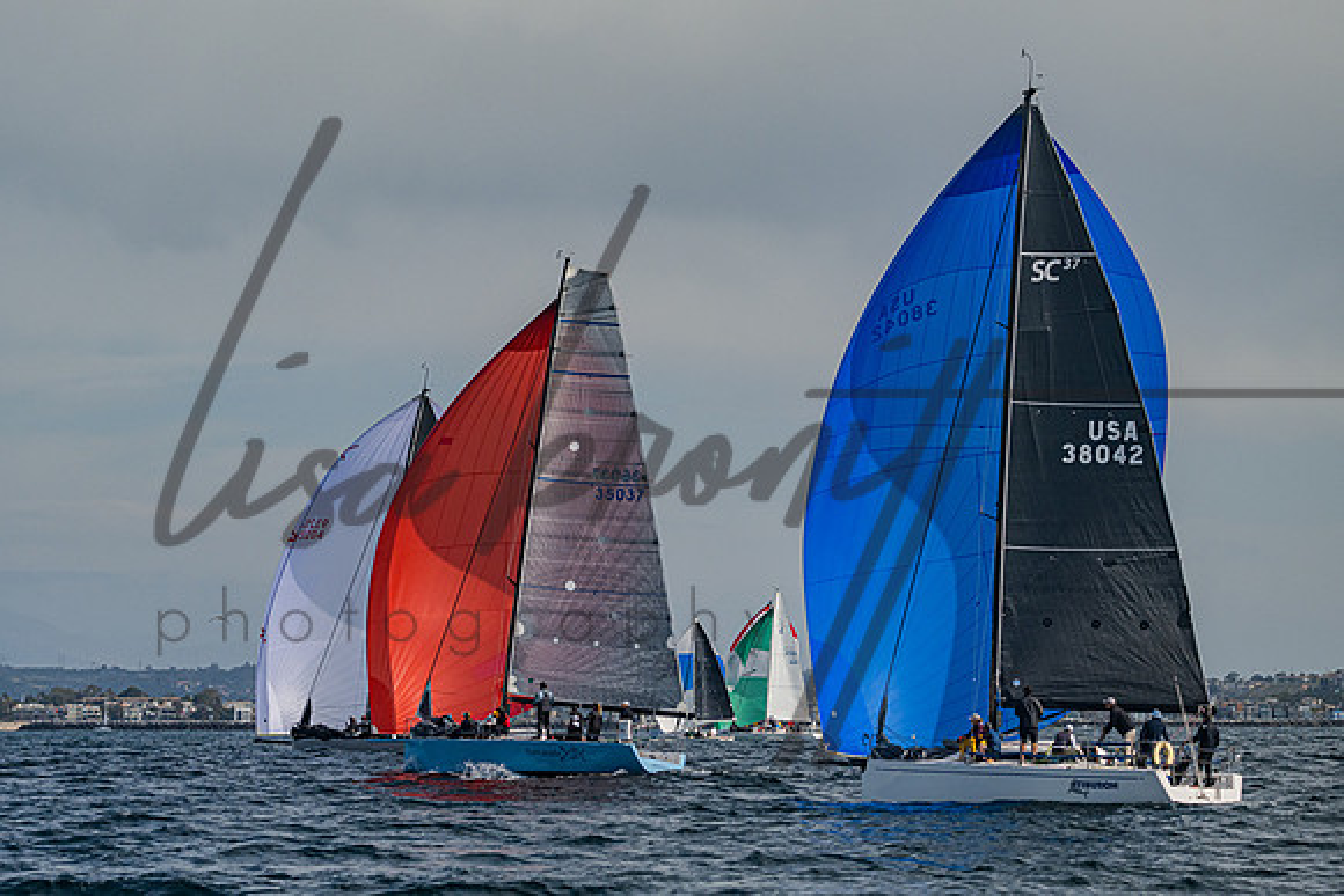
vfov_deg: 9.3
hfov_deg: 13.8
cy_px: 448
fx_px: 5537
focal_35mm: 148
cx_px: 627
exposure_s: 1/6400
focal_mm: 120
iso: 320
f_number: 6.3
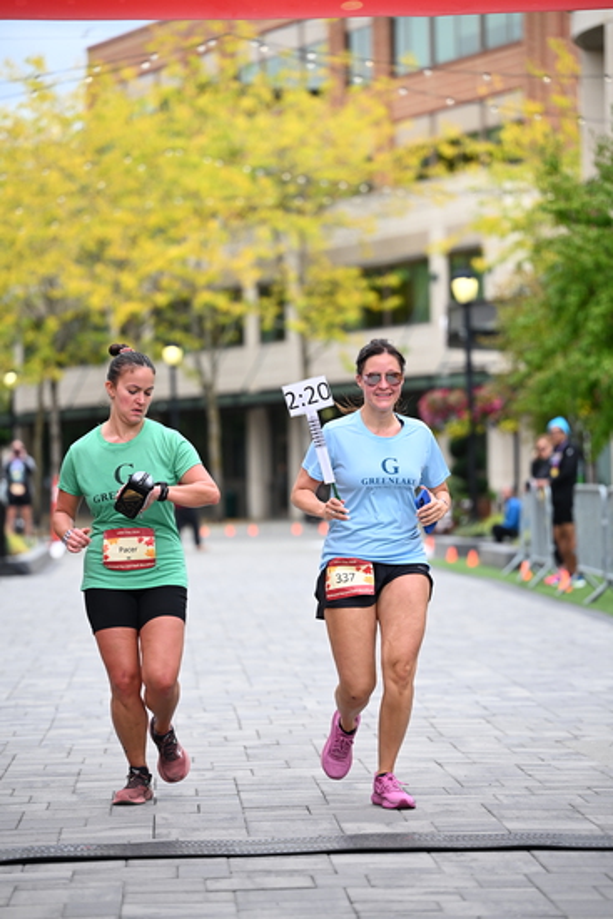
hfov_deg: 11.4
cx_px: 306
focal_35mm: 120
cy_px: 460
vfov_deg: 17.1
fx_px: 3063
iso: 640
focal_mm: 120
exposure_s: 1/2000
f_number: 2.8
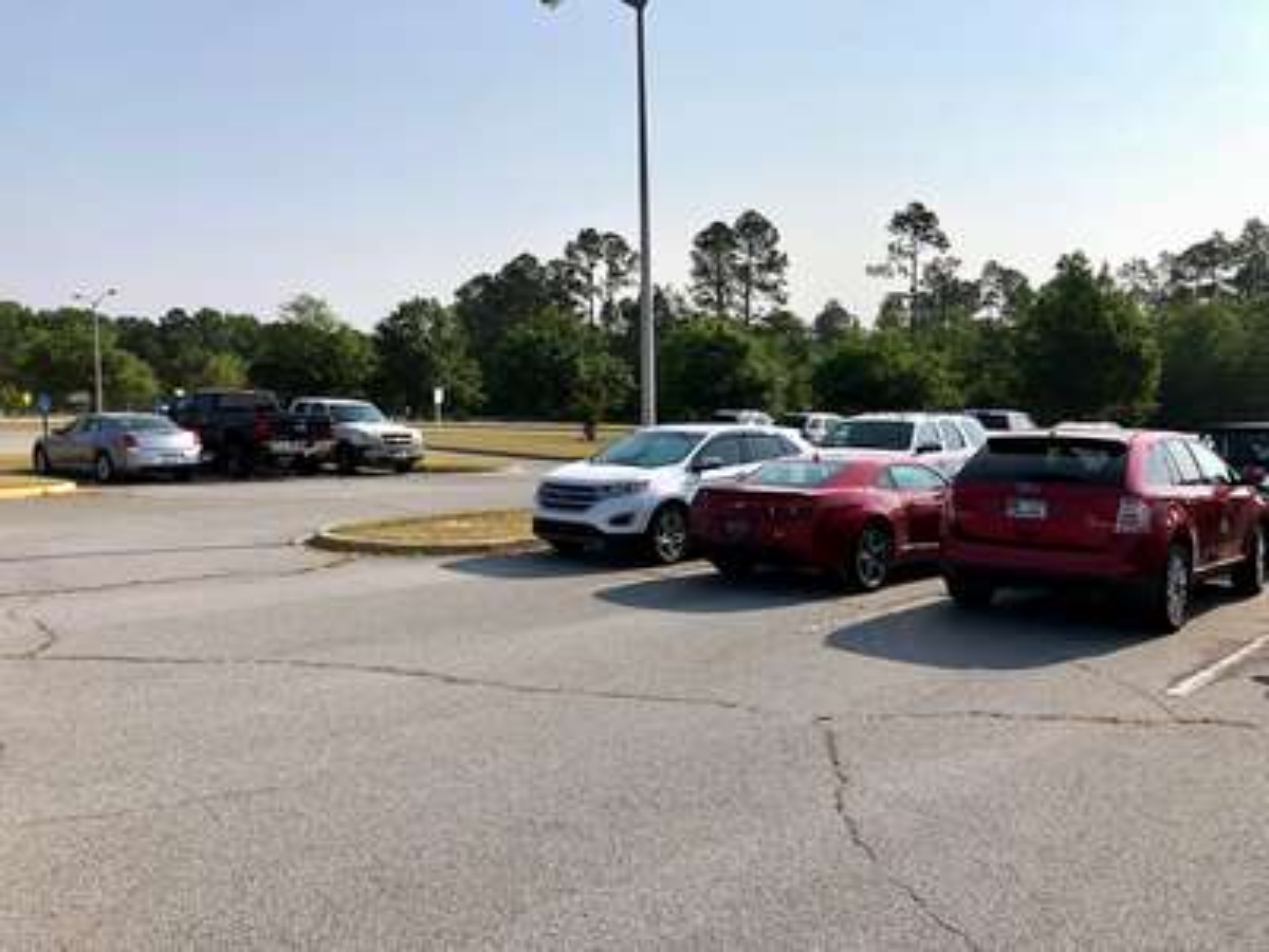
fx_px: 1026
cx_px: 634
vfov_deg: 49.7
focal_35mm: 28
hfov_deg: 63.4
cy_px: 476
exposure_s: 1/3205
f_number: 1.8
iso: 20
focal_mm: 4
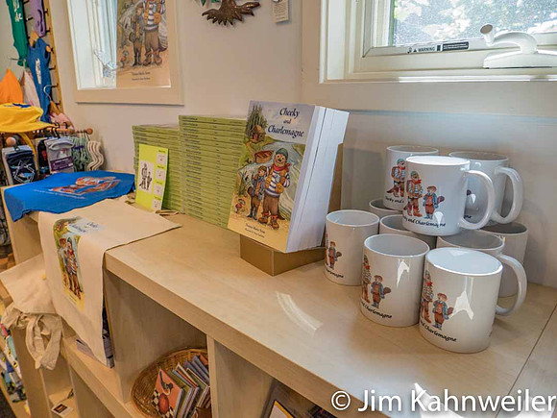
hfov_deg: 71.6
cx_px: 278
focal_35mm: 24
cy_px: 209
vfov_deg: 56.8
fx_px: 386
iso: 1600
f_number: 4.5
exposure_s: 1/250
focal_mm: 12
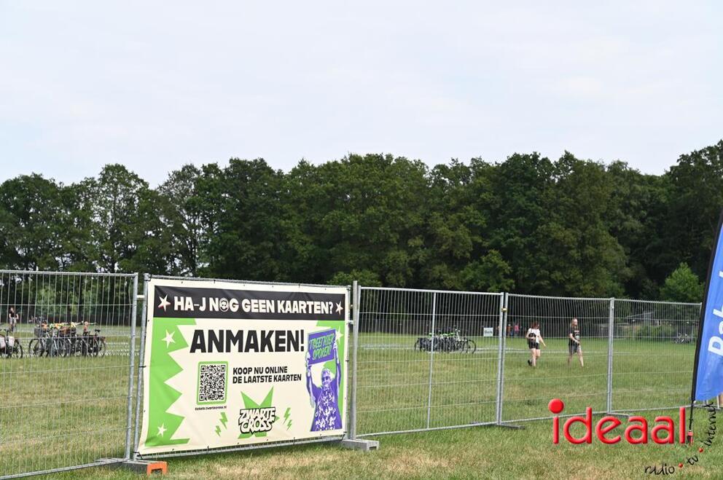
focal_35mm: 70
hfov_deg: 28.9
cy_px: 240
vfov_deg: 19.4
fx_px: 1404
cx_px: 362
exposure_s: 1/320
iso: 100
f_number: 6.3
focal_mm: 70
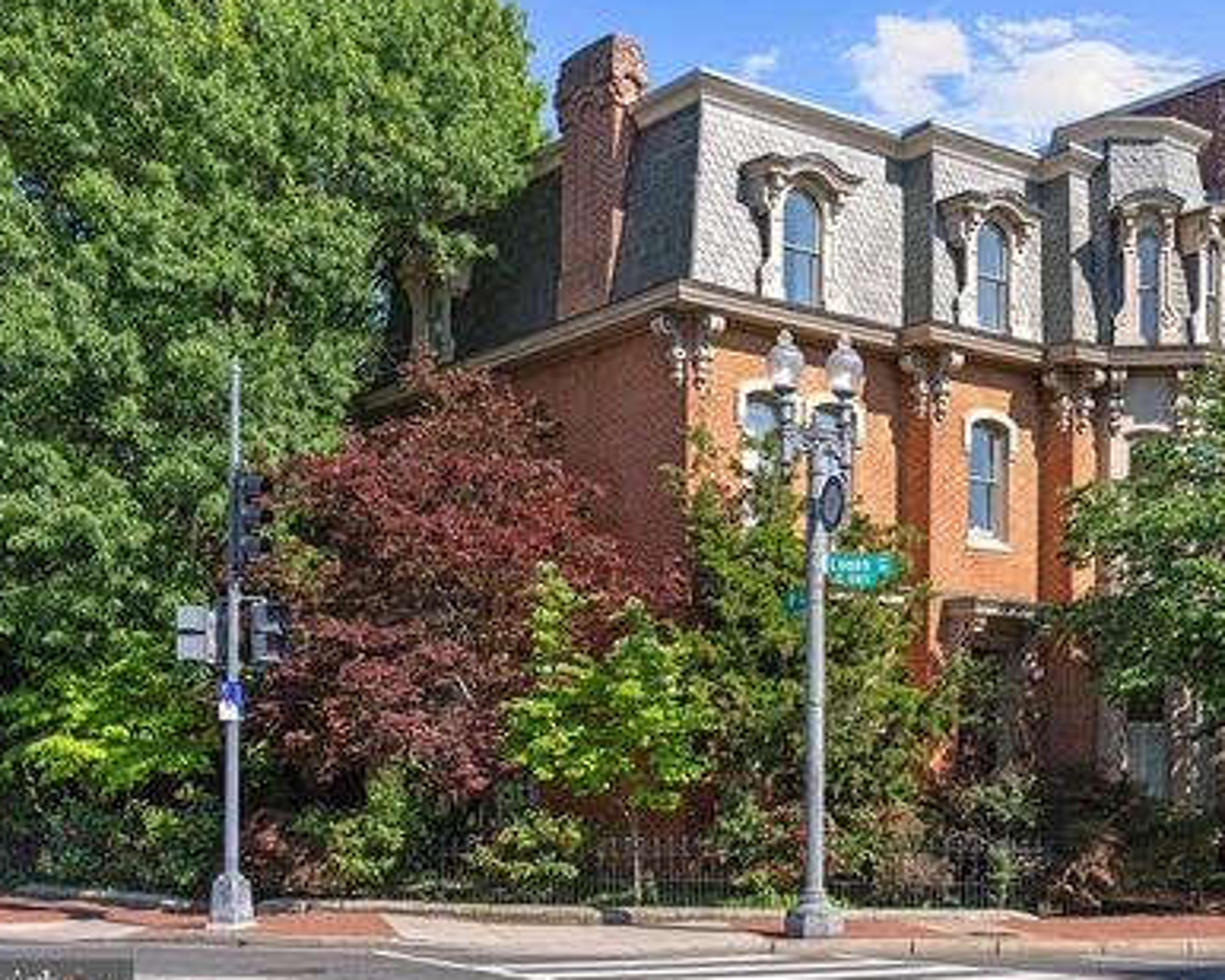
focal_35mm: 46
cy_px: 487
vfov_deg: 32.9
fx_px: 1663
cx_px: 755
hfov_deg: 40.2
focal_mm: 37.7
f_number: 2.8
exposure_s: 1/3200
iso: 200
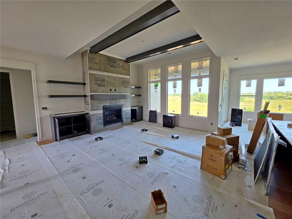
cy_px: 110
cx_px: 146
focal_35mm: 13
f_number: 1.9
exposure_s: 1/120
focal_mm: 2.2
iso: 64
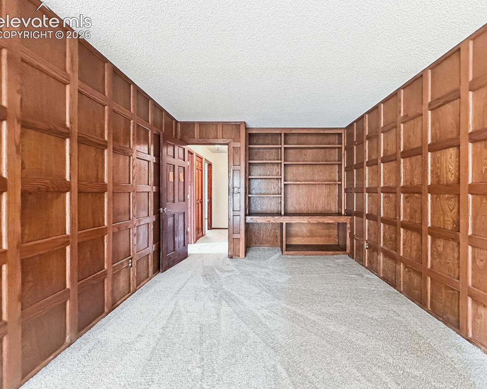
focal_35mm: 15
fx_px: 216
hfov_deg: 96.7
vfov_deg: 84.0
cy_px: 193
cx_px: 257
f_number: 2.2
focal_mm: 2.2
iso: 800
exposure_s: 1/60
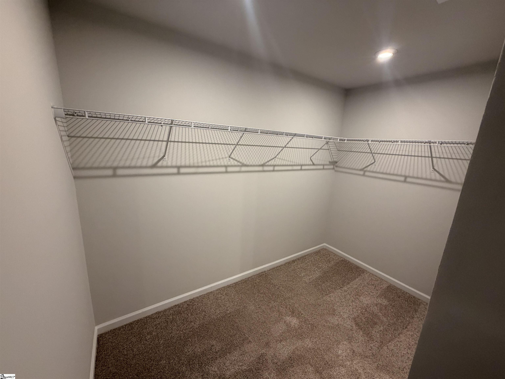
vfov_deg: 85.7
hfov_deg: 102.1
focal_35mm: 14
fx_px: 204
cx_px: 252
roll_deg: -2.2
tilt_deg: -11.6
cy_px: 190
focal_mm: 2.22
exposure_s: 1/120
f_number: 2.2
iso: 250
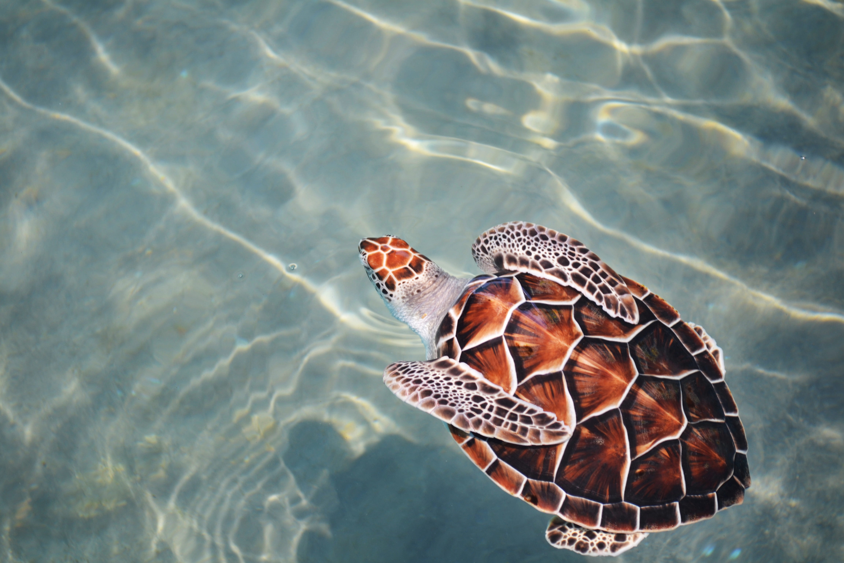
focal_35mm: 82
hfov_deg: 24.6
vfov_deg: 16.6
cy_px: 282
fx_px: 1934
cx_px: 422
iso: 125
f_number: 5.6
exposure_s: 1/125
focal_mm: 55
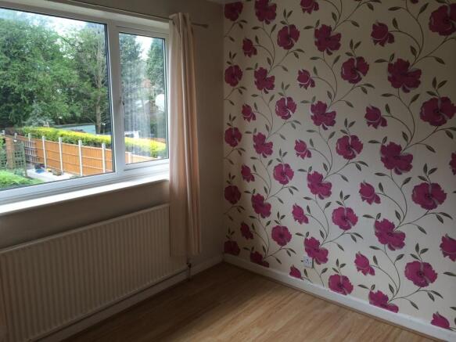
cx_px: 228
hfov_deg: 60.0
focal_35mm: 30
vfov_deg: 46.8
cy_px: 171
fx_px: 395
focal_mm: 4.12
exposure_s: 1/164
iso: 32
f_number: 2.2
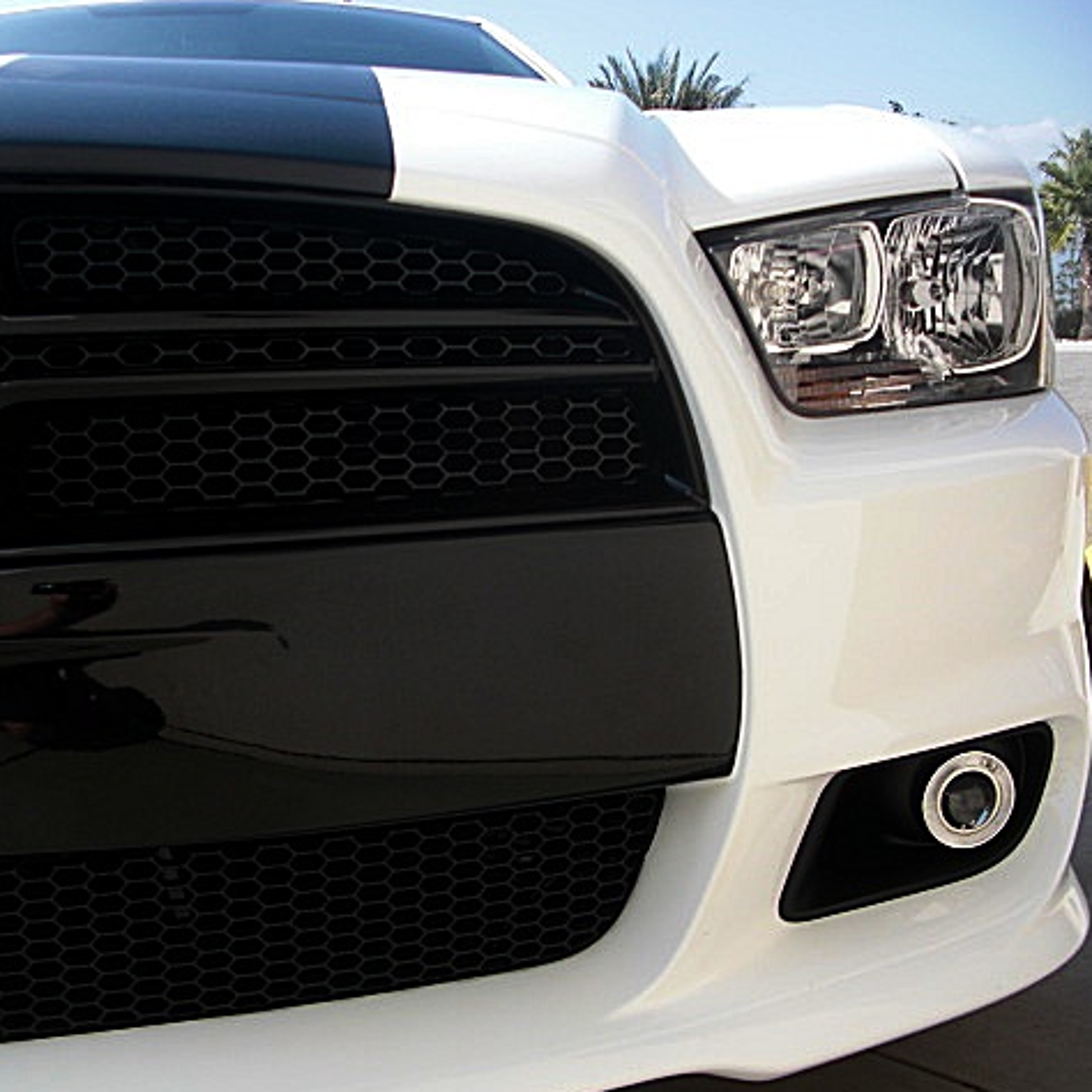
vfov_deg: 39.2
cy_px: 548
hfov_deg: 39.1
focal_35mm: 43
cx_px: 456
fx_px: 1535
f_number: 2.8
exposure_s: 1/500
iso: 50
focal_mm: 6.3
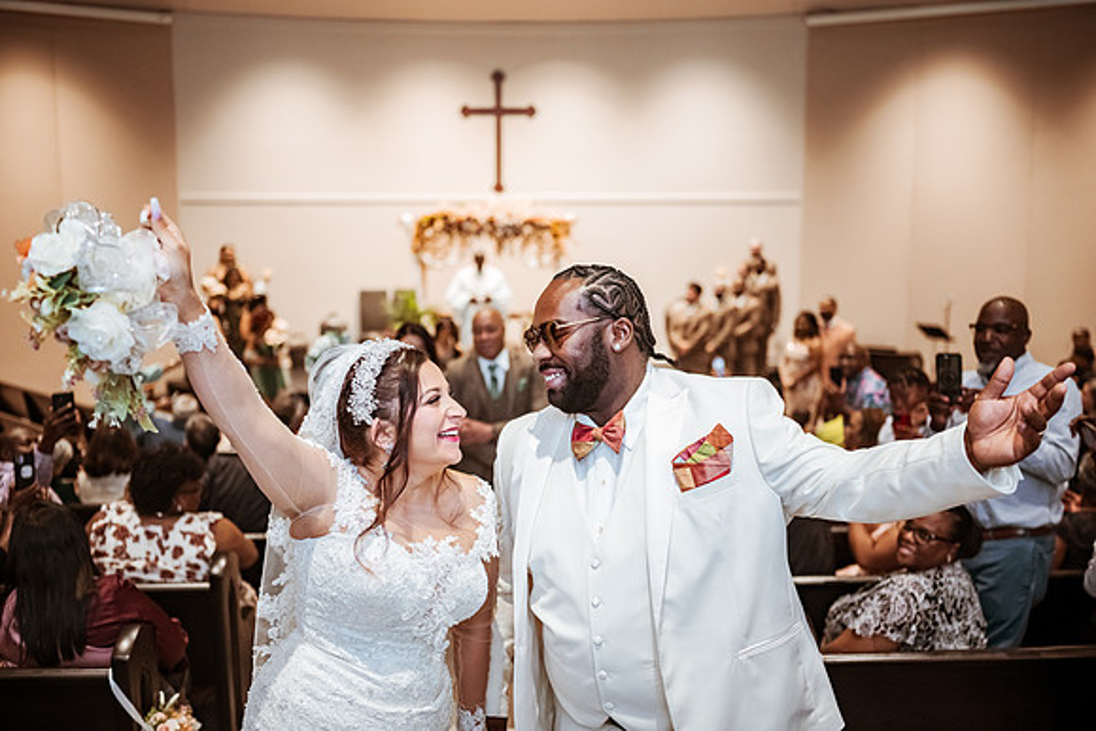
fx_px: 1066
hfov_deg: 54.4
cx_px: 548
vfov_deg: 37.9
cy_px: 366
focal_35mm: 35
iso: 1000
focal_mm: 35
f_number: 1.8
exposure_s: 1/500
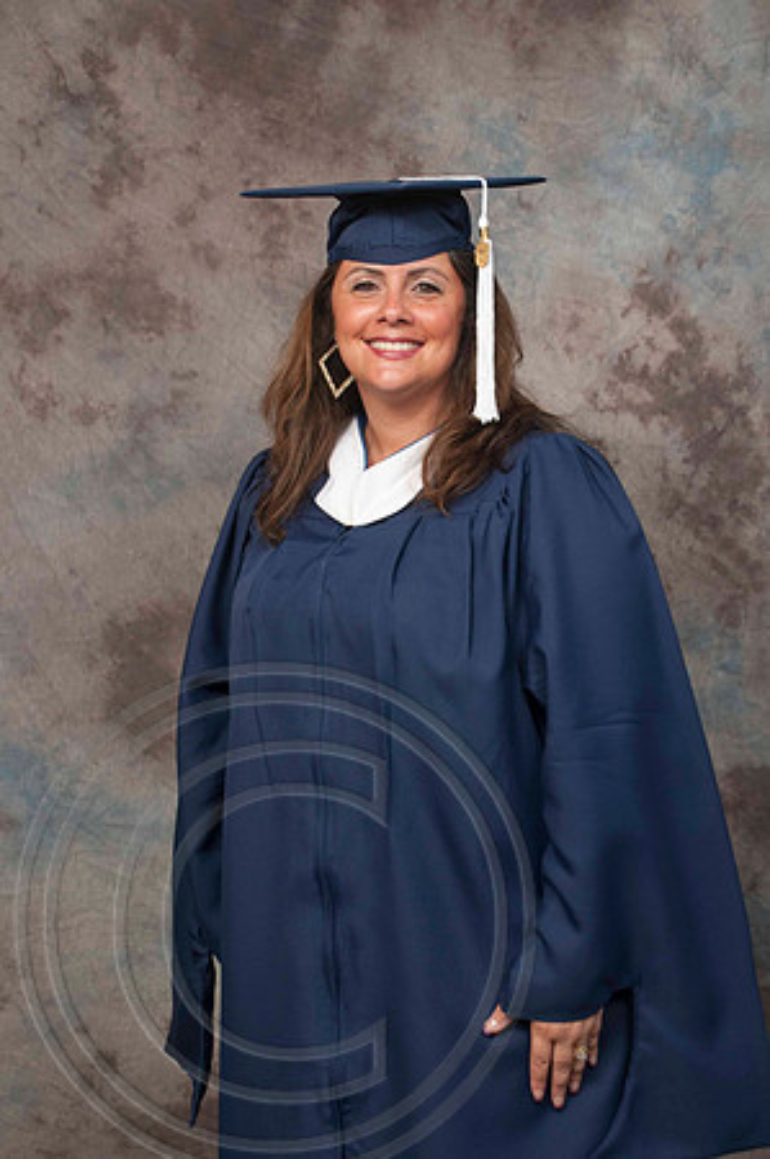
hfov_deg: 18.9
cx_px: 385
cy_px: 580
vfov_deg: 28.1
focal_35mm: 72
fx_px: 2315
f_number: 5.6
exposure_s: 1/125
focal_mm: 48
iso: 200
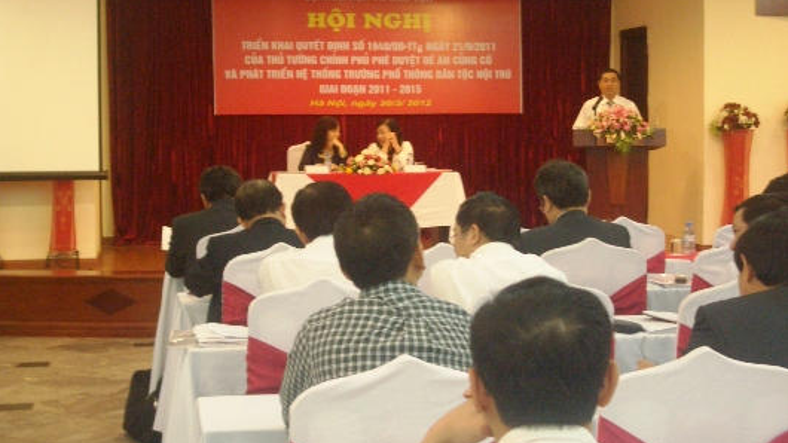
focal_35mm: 68
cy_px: 199
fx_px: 1421
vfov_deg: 17.7
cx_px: 395
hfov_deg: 31.0
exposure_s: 1/20
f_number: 3.5
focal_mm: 10.2
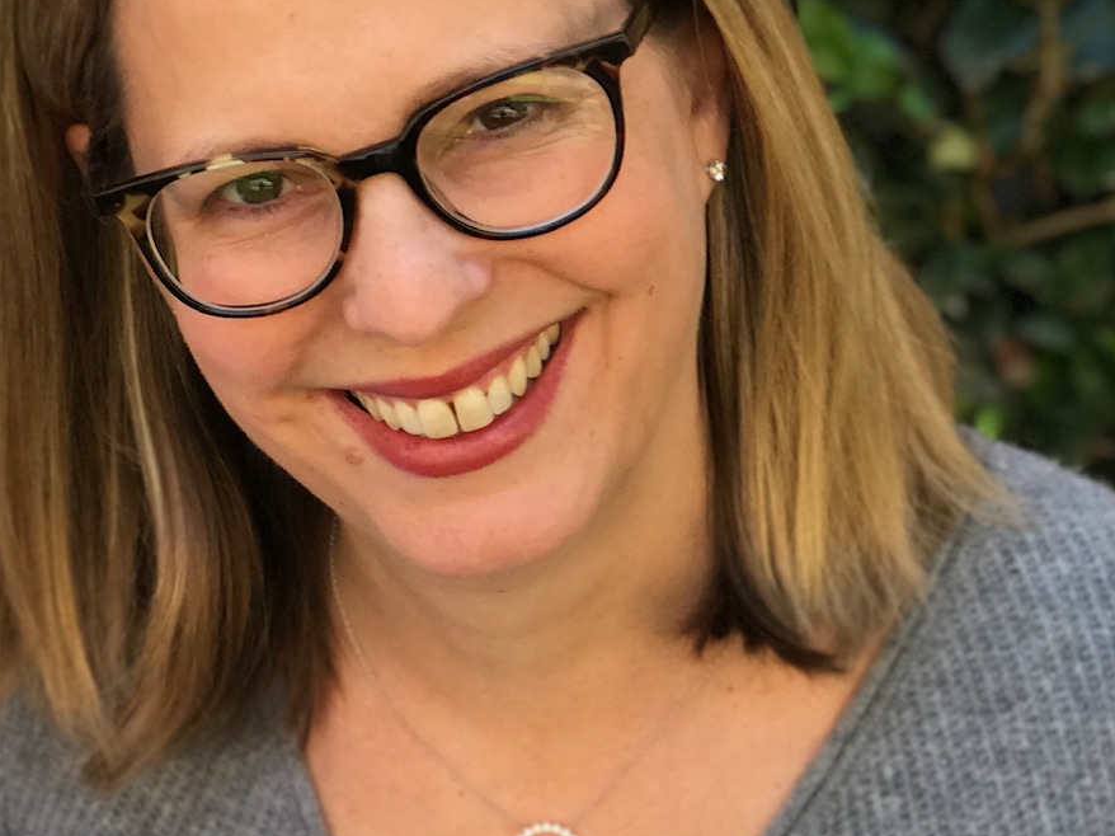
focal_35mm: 133
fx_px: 4283
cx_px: -62
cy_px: 301
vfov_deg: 11.1
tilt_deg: -22.7
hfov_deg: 14.5
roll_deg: -1.2
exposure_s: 1/60
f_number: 2.8
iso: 32
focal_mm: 6.6
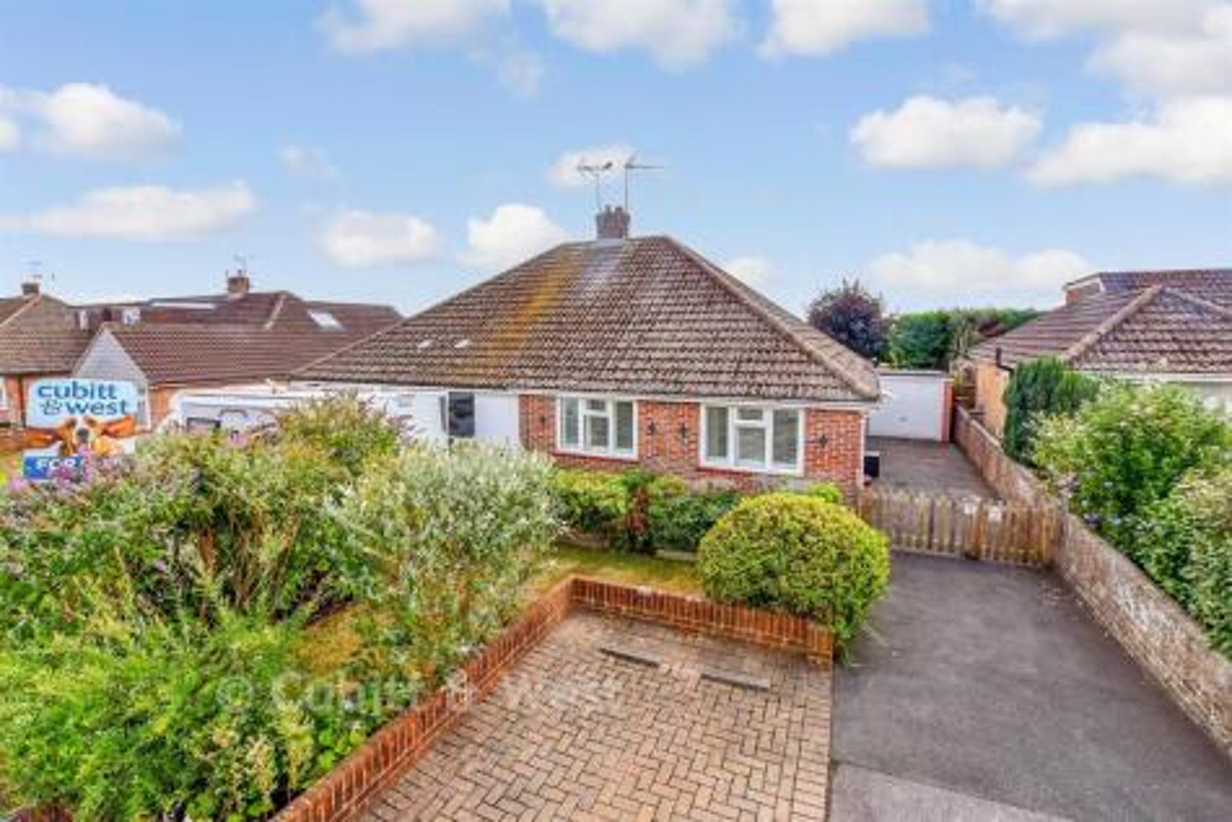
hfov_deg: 100.4
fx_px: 513
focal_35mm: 15
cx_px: 616
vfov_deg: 77.4
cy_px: 411
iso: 320
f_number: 8
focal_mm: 10
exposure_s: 1/320
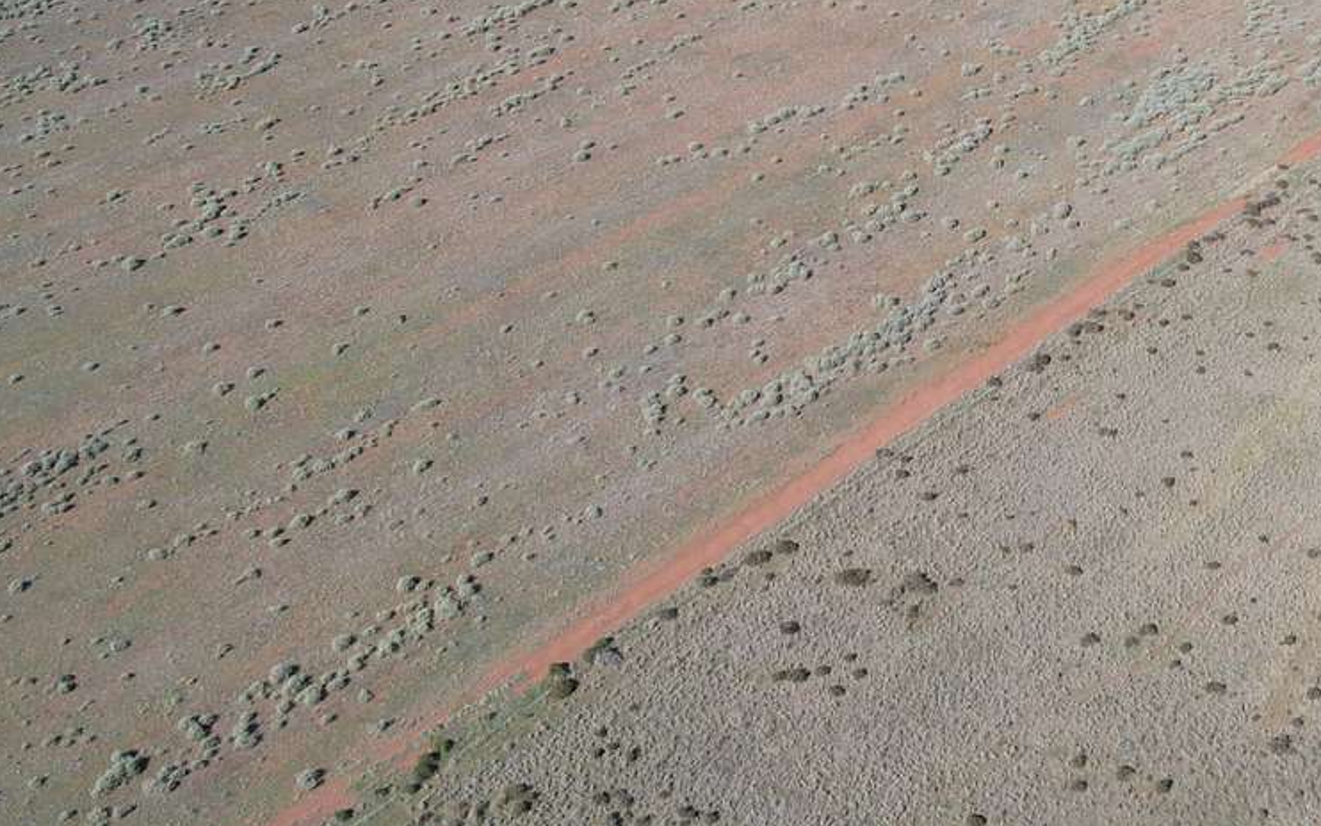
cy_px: 219
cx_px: 990
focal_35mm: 58
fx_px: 2088
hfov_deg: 34.4
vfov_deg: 22.2
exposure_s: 1/1500
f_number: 2.8
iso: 100
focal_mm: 8.38
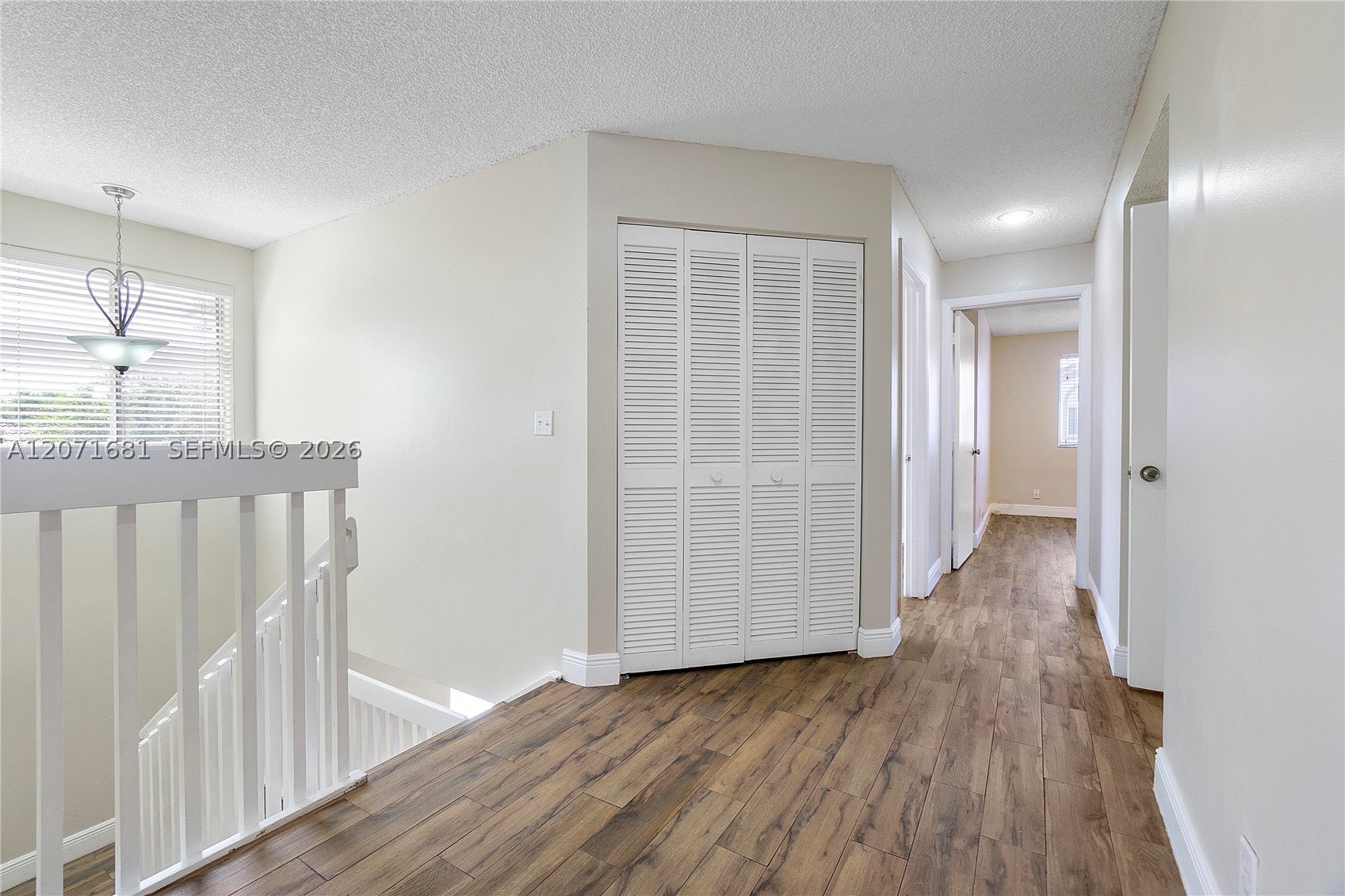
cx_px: 672
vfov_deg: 77.3
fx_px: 560
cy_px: 448
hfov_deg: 100.4
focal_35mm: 15
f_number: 8
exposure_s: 1/80
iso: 250
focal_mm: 10
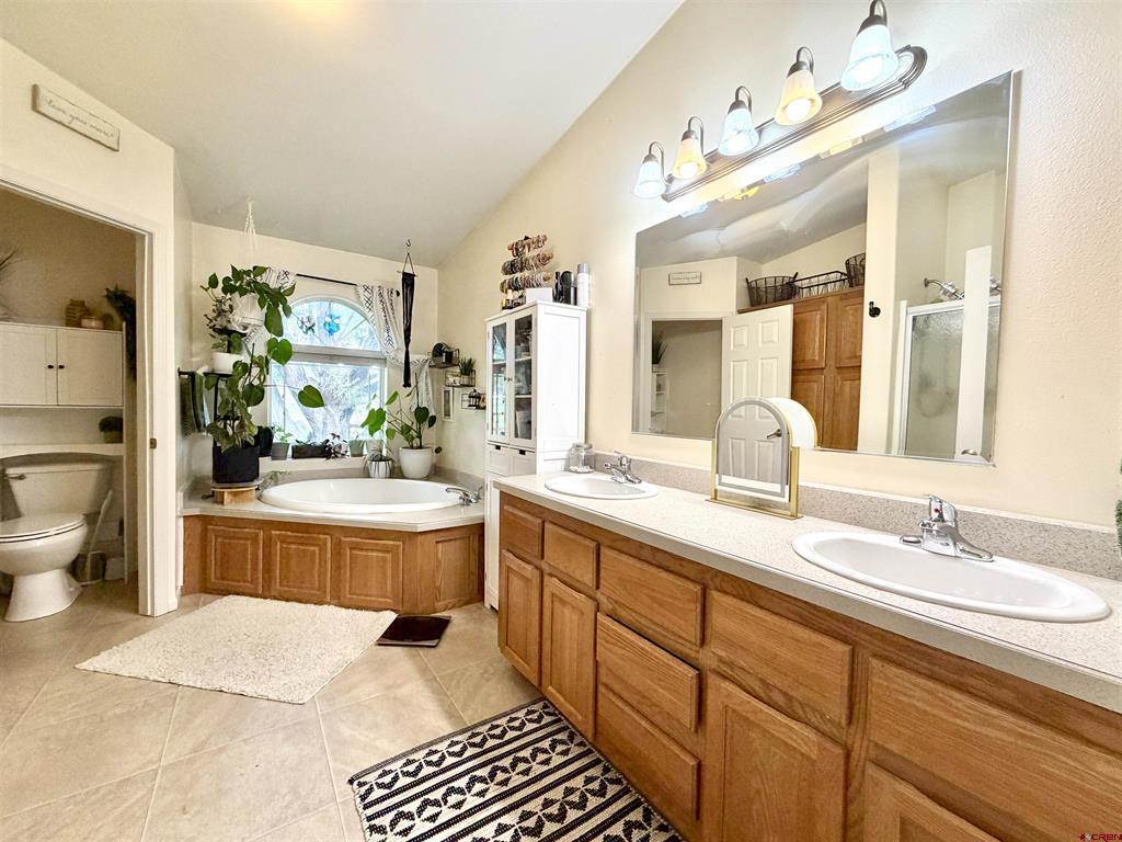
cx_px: 561
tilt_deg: -1.0
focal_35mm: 14
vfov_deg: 85.7
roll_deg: -0.7
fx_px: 454
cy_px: 421
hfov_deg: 102.1
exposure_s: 1/120
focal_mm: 2.22
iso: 250
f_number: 2.2
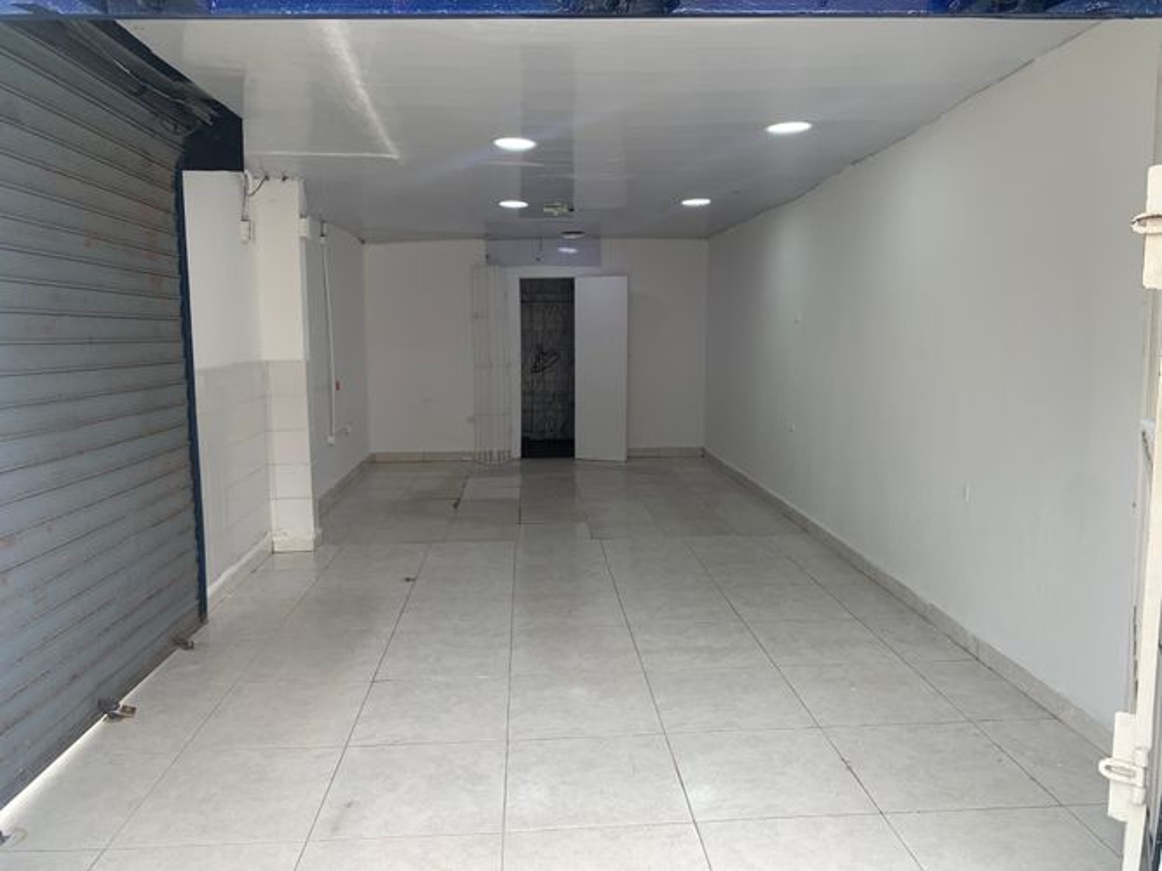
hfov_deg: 67.3
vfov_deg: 53.0
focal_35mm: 26
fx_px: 873
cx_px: 581
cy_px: 436
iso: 25
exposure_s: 1/296
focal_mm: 4.25
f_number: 1.8
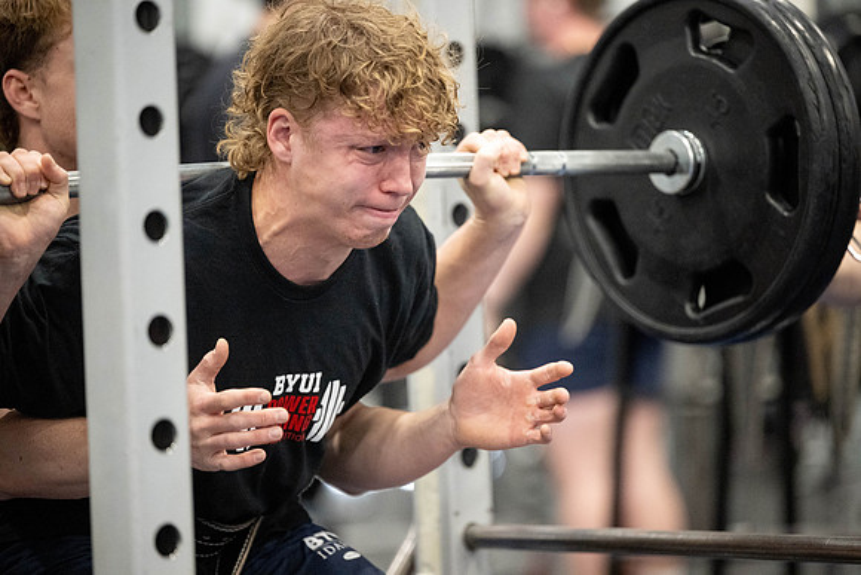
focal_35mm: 200
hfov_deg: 10.3
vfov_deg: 6.9
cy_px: 288
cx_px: 430
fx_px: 4784
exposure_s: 1/200
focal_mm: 200
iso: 6400
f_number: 2.8
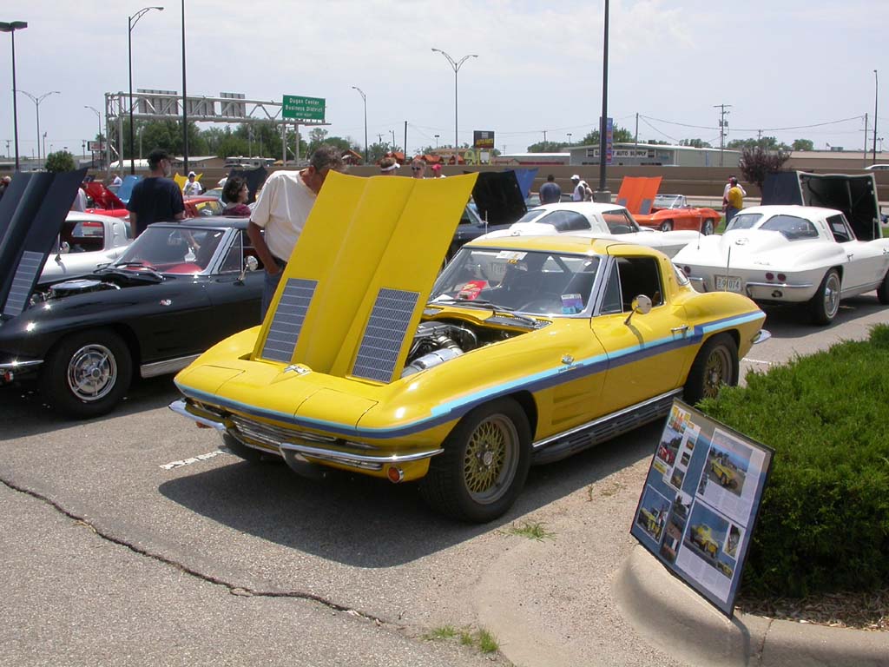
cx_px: 444
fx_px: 976
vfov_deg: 37.7
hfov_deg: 49.0
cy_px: 334
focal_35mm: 38
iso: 100
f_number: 7.5
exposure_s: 1/392
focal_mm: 7.85
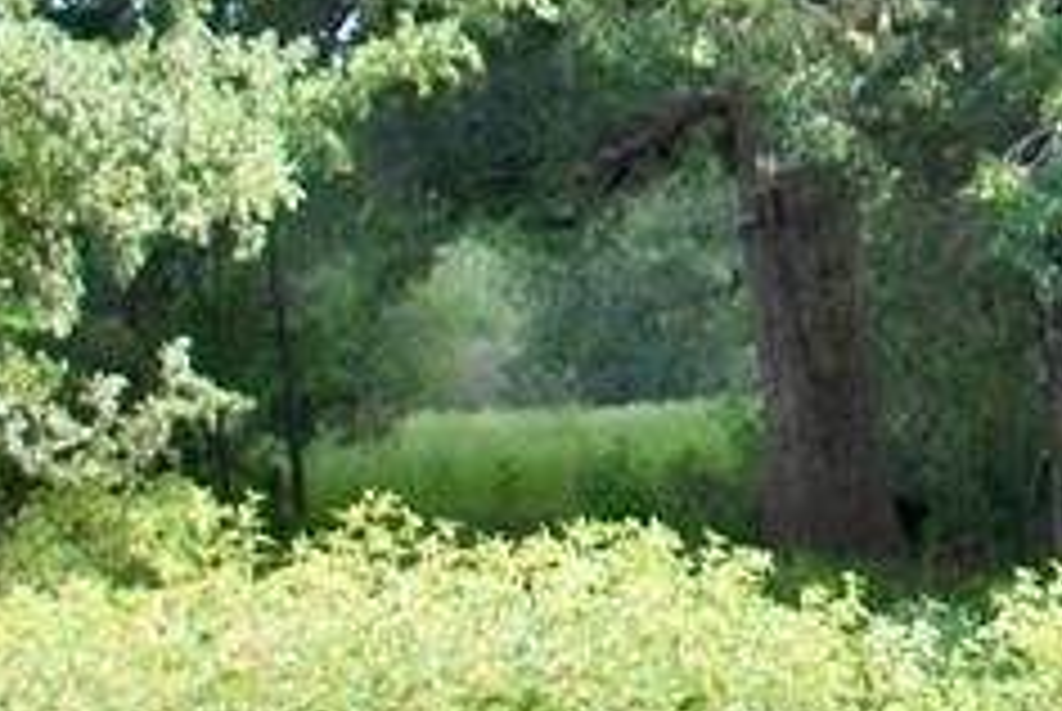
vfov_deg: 7.8
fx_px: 5089
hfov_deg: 11.6
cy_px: -441
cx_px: 1415
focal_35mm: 172
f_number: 5
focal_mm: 25
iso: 100
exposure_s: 1/200
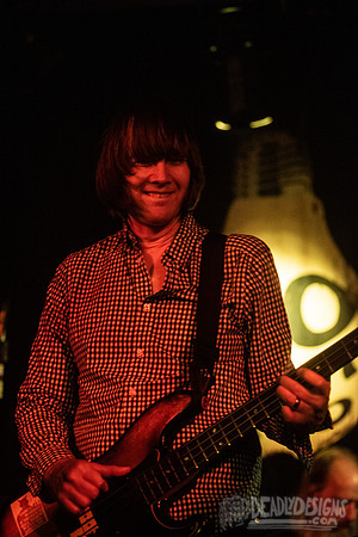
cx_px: 179
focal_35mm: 95
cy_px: 268
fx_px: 1417
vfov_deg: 21.5
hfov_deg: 14.4
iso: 3200
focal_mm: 95
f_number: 3.2
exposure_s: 1/60
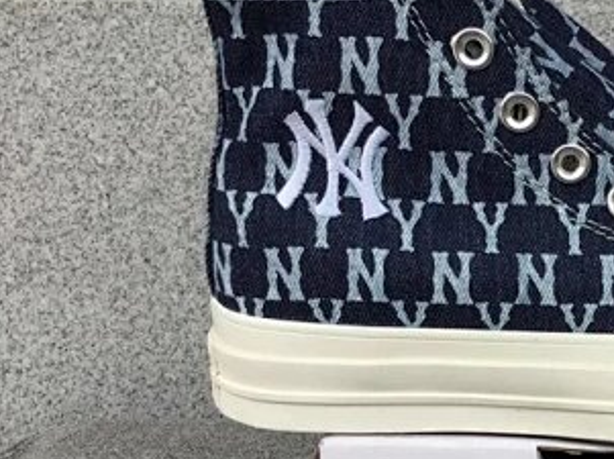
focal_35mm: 66
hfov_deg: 27.5
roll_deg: -0.5
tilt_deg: -18.8
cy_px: 341
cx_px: 634
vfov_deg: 22.0
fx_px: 1169
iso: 25
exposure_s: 1/272
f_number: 2.4
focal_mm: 3.3
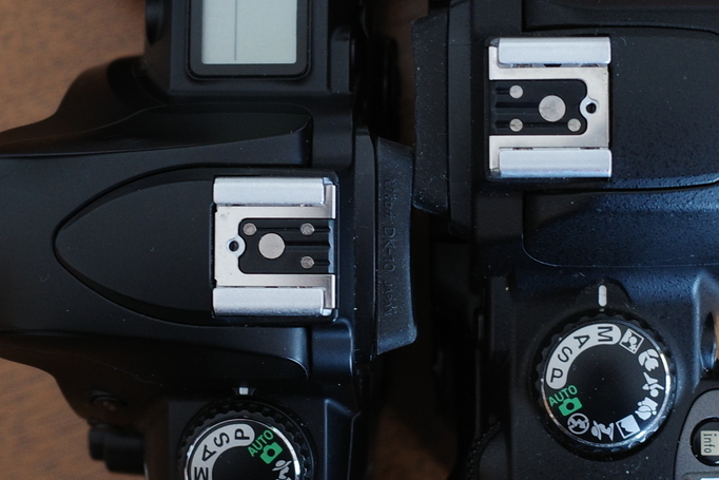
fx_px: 1758
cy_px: 186
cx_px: 377
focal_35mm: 88
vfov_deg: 15.5
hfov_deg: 23.1
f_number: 2.8
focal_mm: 18.3
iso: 500
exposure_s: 1/10
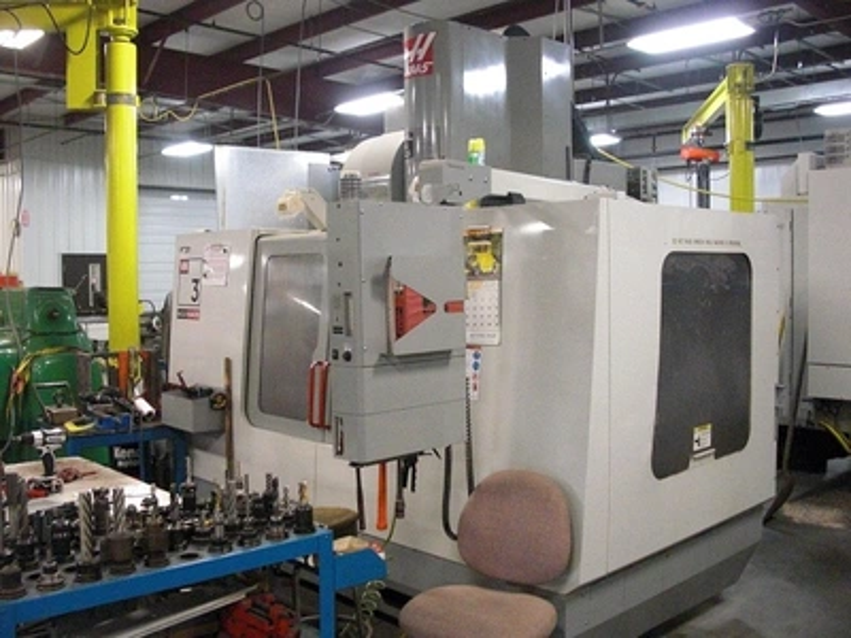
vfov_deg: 39.7
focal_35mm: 36
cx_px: 426
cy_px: 319
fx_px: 885
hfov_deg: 51.4
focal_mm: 6.3
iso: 800
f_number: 2.8
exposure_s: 1/100
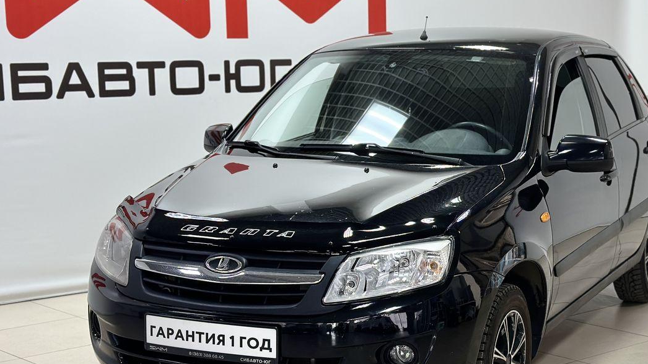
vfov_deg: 16.7
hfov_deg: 29.3
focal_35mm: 72
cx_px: 396
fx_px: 1237
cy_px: 249
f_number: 1.78
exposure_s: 1/100
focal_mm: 6.86
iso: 100
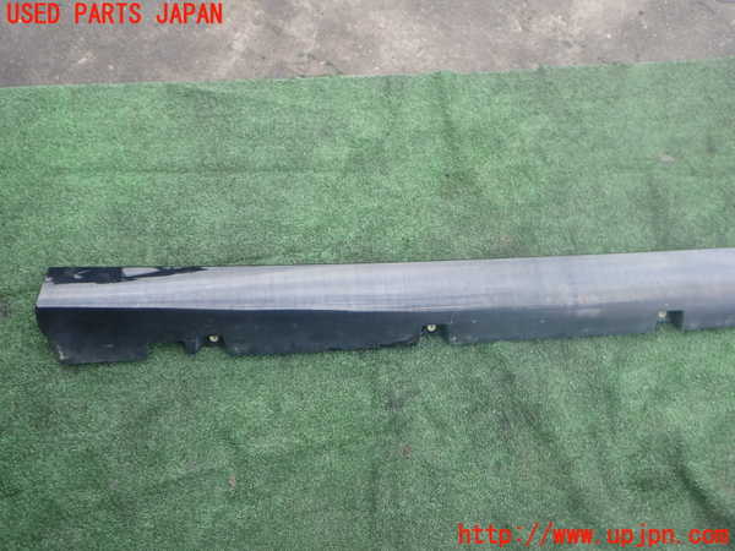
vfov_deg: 46.8
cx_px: 368
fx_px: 637
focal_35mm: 30
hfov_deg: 60.0
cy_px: 276
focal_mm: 5.4
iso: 100
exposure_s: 1/160
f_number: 2.3
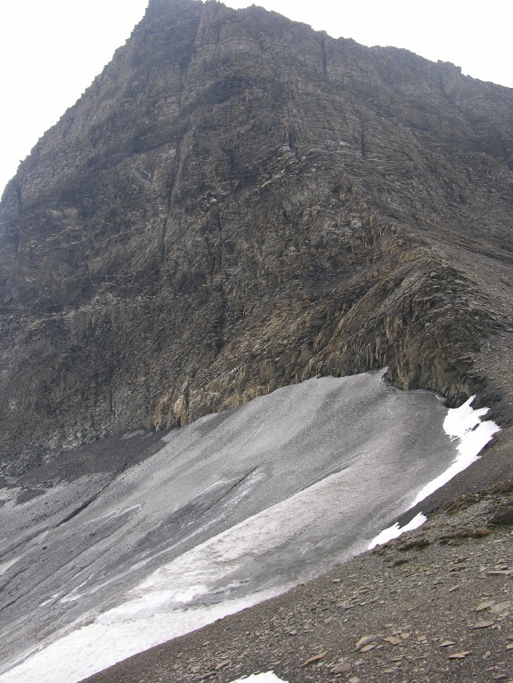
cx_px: 256
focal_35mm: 35
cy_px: 342
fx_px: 692
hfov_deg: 40.7
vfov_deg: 52.6
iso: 50
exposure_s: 1/110
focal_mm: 8.9
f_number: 4.5
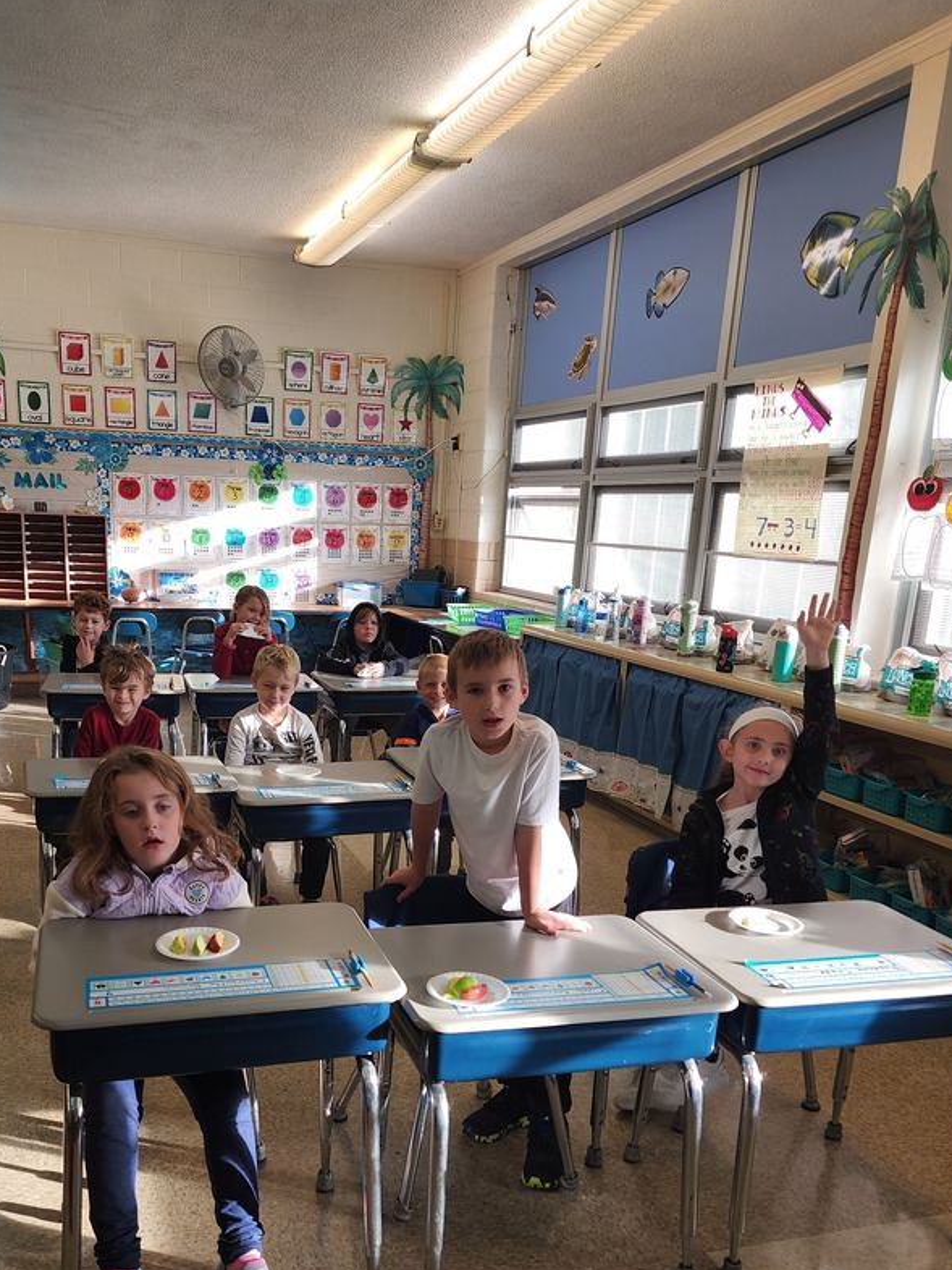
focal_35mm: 30
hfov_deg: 46.5
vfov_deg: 59.0
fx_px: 1100
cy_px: 812
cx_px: 380
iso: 80
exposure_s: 1/180
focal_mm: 6.4
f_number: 1.8
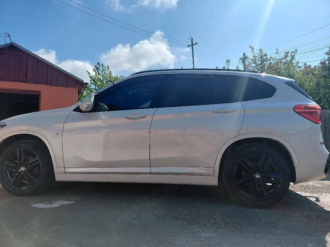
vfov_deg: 54.9
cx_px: 165
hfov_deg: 69.4
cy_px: 124
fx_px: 238
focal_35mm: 25
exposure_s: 1/3333
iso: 50
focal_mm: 4.69
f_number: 1.8
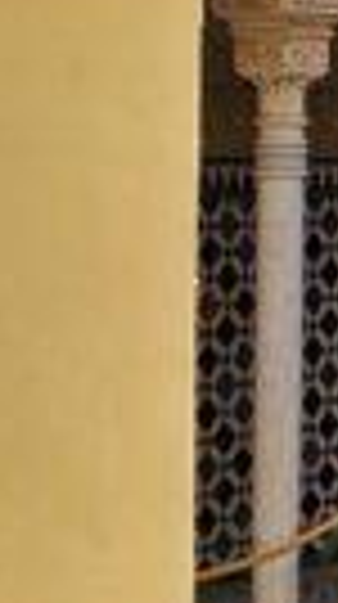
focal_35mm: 192
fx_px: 3071
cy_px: 238
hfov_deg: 5.4
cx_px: 1420
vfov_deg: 11.2
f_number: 1.7
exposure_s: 1/180
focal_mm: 6.3
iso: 12
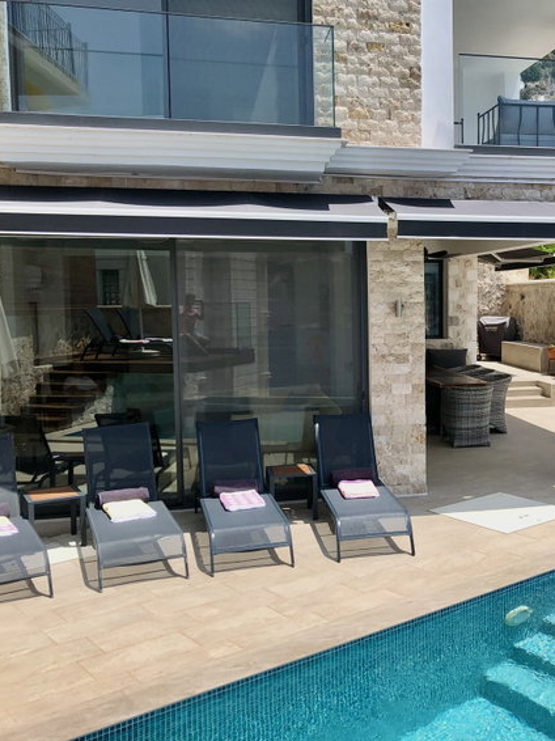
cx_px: 414
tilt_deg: -4.2
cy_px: 367
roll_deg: +1.0
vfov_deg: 49.0
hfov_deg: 36.8
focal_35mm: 38
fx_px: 813
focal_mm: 3.99
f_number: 1.8
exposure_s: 1/2183
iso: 20
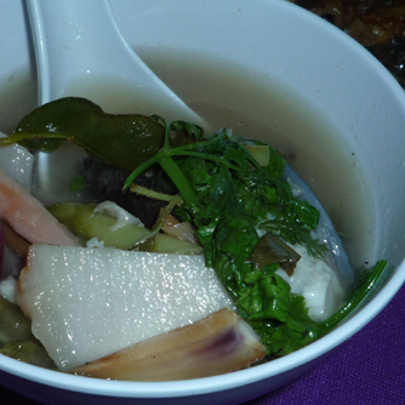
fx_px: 741
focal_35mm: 56
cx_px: 137
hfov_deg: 30.3
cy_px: 201
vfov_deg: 30.6
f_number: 4
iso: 100
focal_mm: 4.7
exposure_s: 1/30
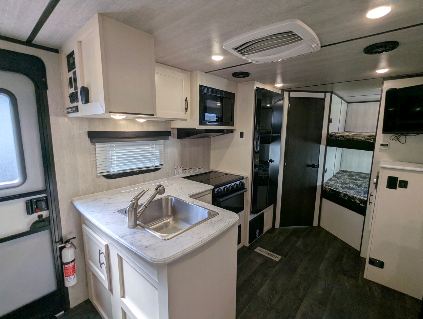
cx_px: 212
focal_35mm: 16
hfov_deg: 94.4
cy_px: 160
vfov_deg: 78.2
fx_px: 196
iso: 71
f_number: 2.2
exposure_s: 1/128
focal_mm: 2.35
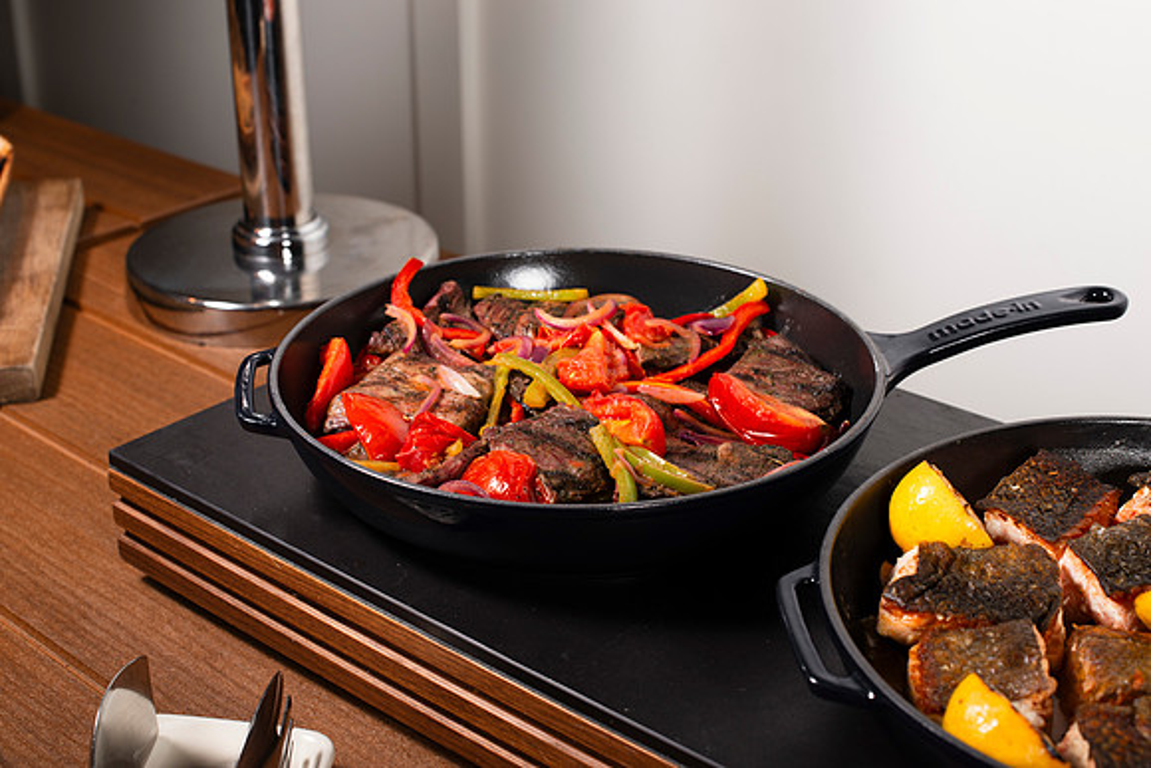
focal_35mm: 50
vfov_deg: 27.0
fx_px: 1599
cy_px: 384
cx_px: 576
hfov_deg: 39.6
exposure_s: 1/200
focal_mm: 50
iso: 200
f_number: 7.1
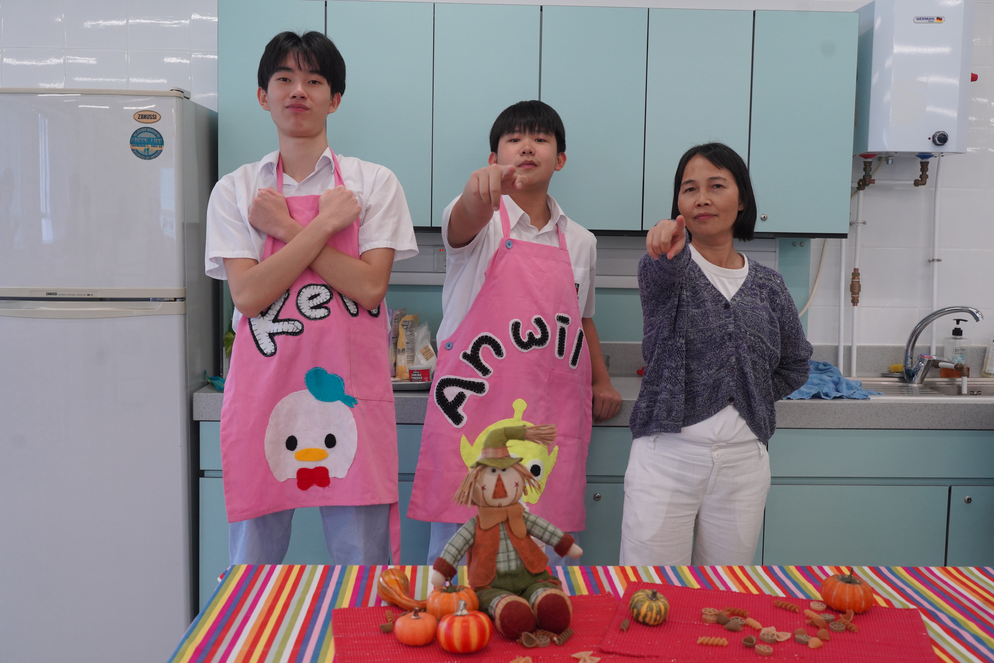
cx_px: 497
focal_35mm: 38
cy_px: 332
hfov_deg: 50.7
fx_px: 1049
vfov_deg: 35.1
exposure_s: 1/320
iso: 2500
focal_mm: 38
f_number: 5.6
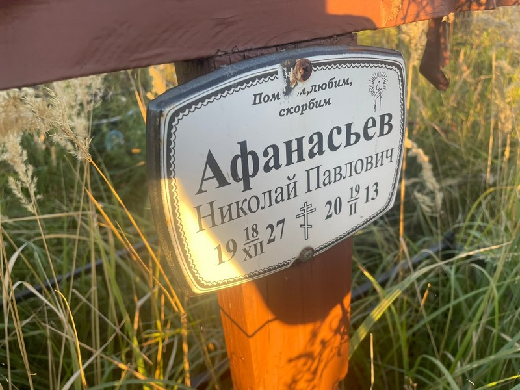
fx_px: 391
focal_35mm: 26
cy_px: 195
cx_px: 260
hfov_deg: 67.3
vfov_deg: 53.1
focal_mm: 4.2
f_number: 1.6
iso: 32
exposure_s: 1/186
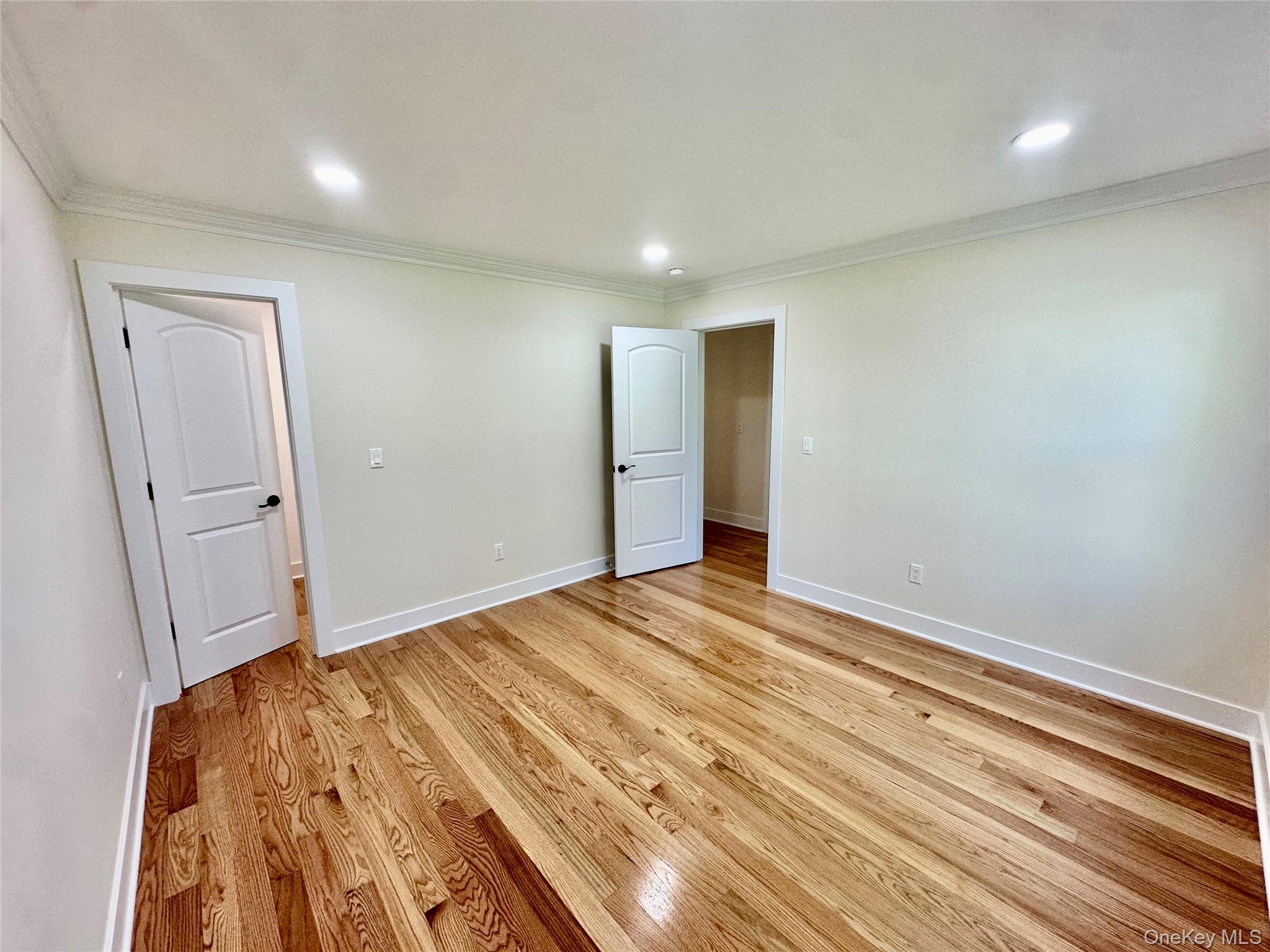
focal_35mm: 14
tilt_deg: -9.0
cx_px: 635
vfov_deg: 85.7
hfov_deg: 102.1
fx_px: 514
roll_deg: -0.1
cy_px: 476
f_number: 2.2
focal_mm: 2.22
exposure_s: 1/120
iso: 125
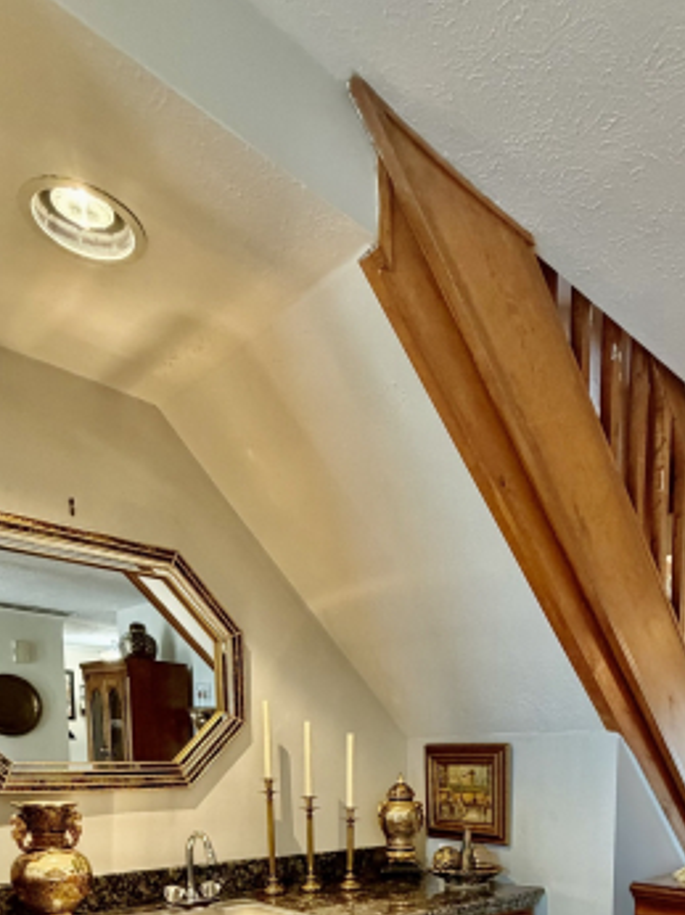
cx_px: 468
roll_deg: +0.5
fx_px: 713
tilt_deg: -7.1
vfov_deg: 53.8
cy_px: 879
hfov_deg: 50.2
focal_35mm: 27
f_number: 2.2
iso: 500
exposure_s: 1/60
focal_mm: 2.22
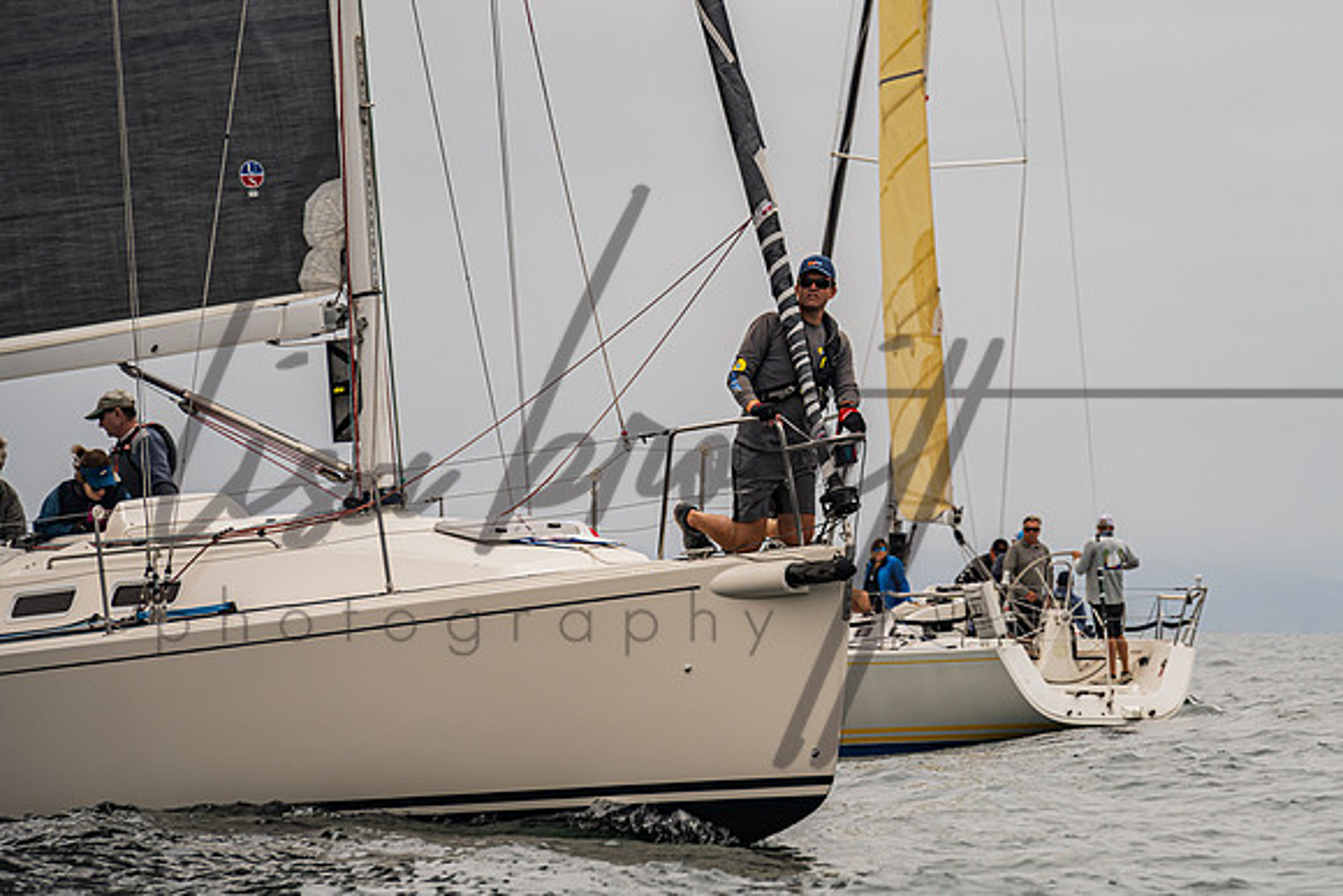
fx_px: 9561
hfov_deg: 8.0
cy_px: 389
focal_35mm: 256
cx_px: 884
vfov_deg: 5.4
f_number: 6.3
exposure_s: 1/1000
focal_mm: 190
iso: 250
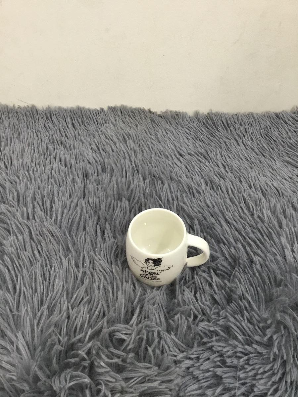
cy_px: 198
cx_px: 149
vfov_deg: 58.4
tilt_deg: -46.8
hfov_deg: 45.4
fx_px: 356
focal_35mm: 31
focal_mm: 3.3
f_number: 2.4
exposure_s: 1/33
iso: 100
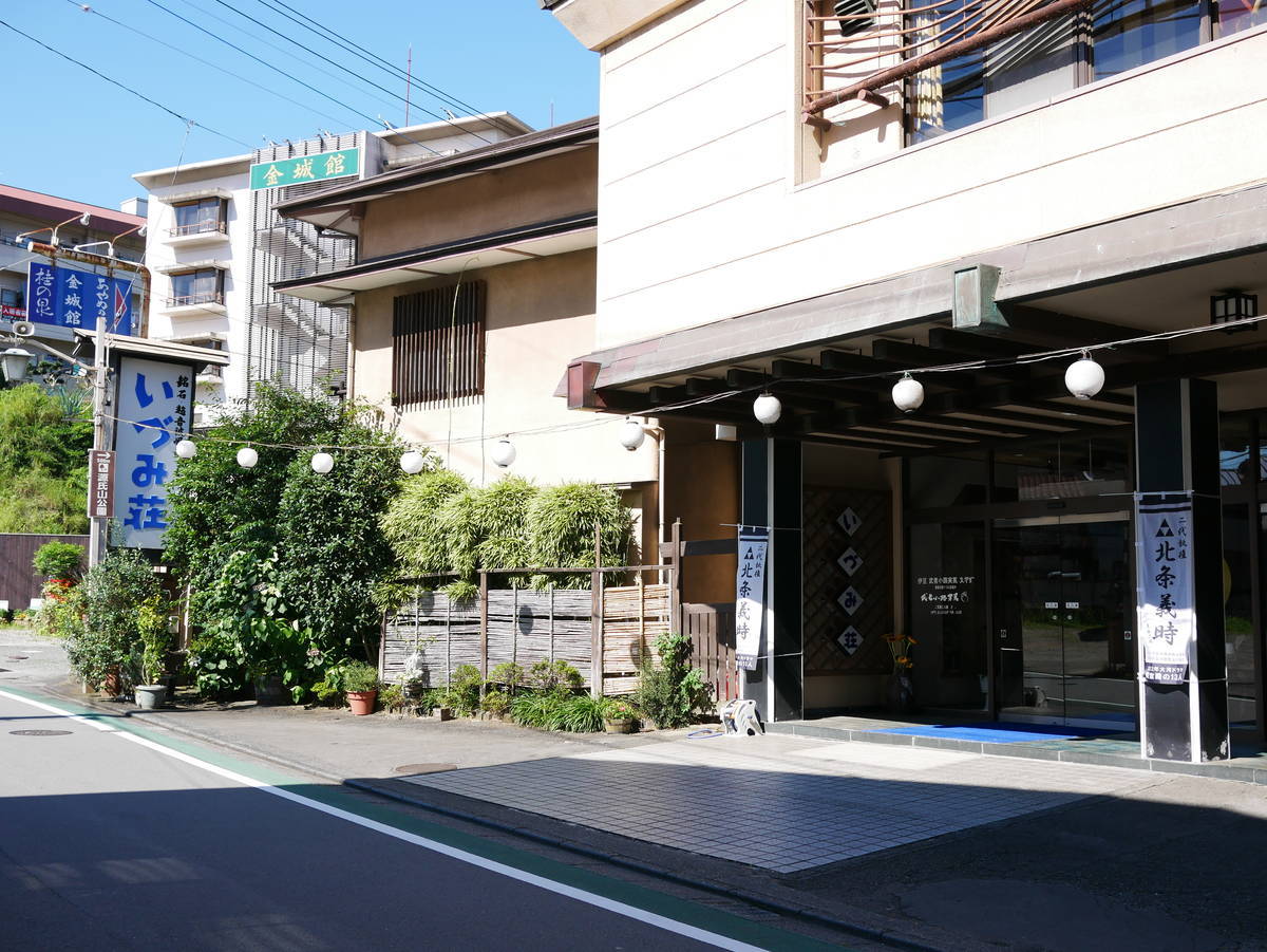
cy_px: 476
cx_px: 634
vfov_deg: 36.0
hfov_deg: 46.8
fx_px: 1465
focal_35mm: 40
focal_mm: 20
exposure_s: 1/640
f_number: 4
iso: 200
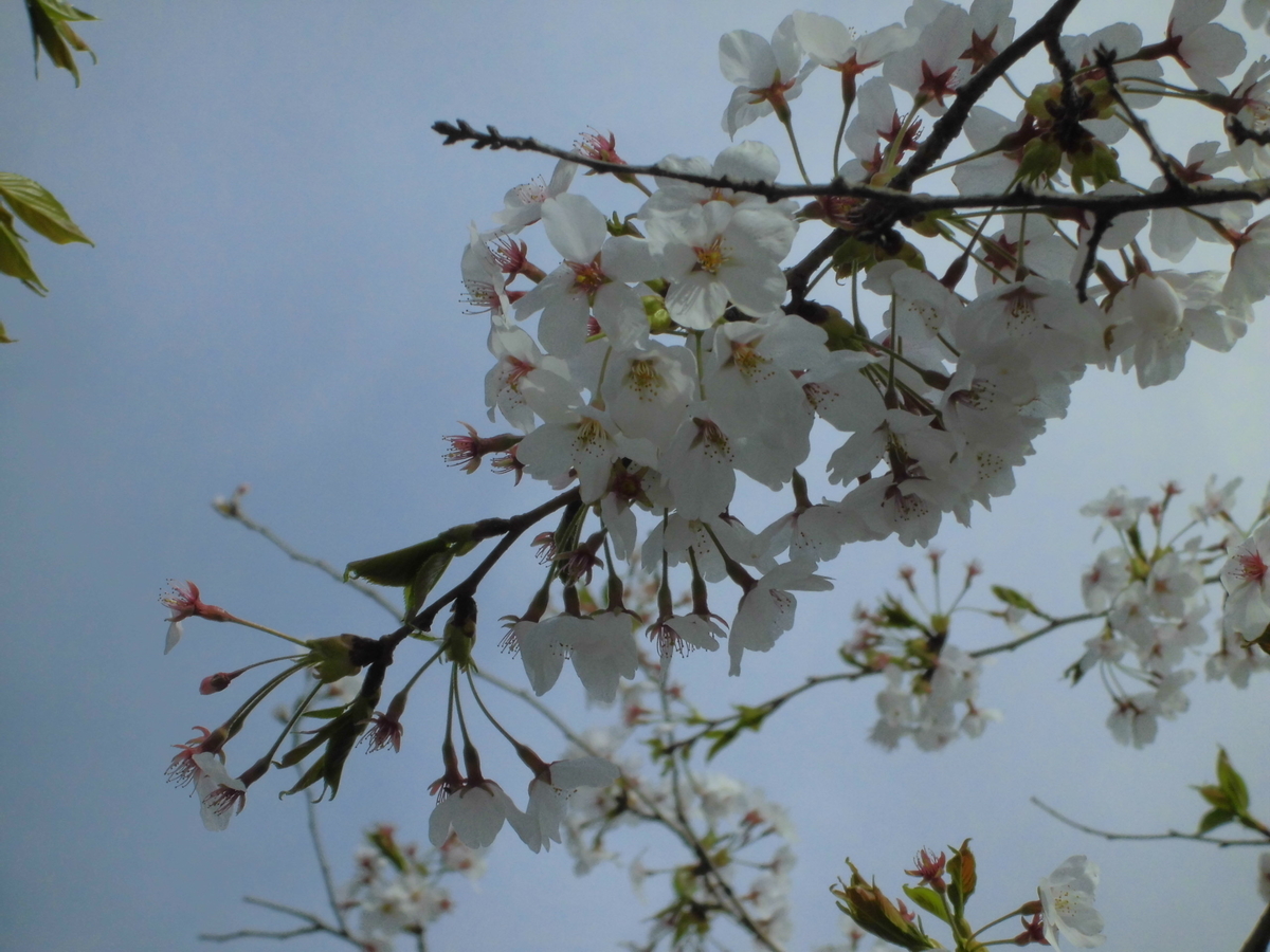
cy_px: 476
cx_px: 635
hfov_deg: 12.7
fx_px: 5723
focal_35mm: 156
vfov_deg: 9.5
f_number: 6.5
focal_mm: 27.6
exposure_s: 1/500
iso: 100
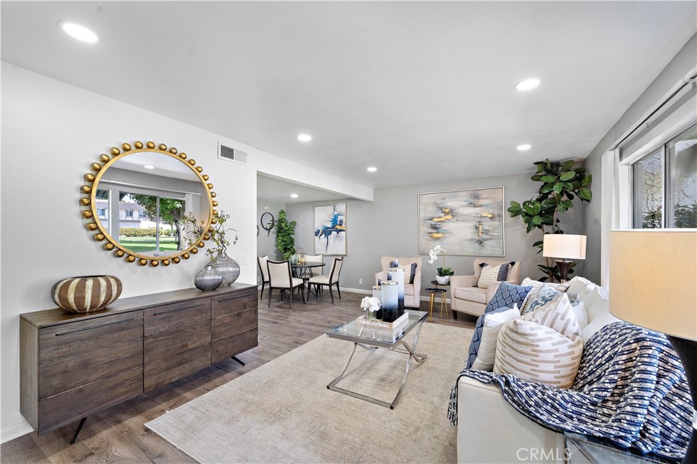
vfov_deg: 81.2
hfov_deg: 104.3
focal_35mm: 14
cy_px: 232
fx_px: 271
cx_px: 348
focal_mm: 14
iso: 500
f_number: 8
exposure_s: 1/25
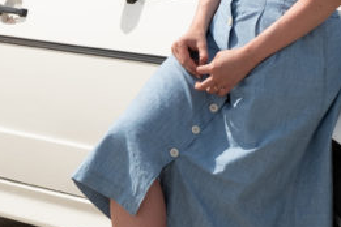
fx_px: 2311
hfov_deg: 8.3
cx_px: -163
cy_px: 57
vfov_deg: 5.6
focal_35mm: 244
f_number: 4.5
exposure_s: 1/1000
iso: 160
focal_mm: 35.3
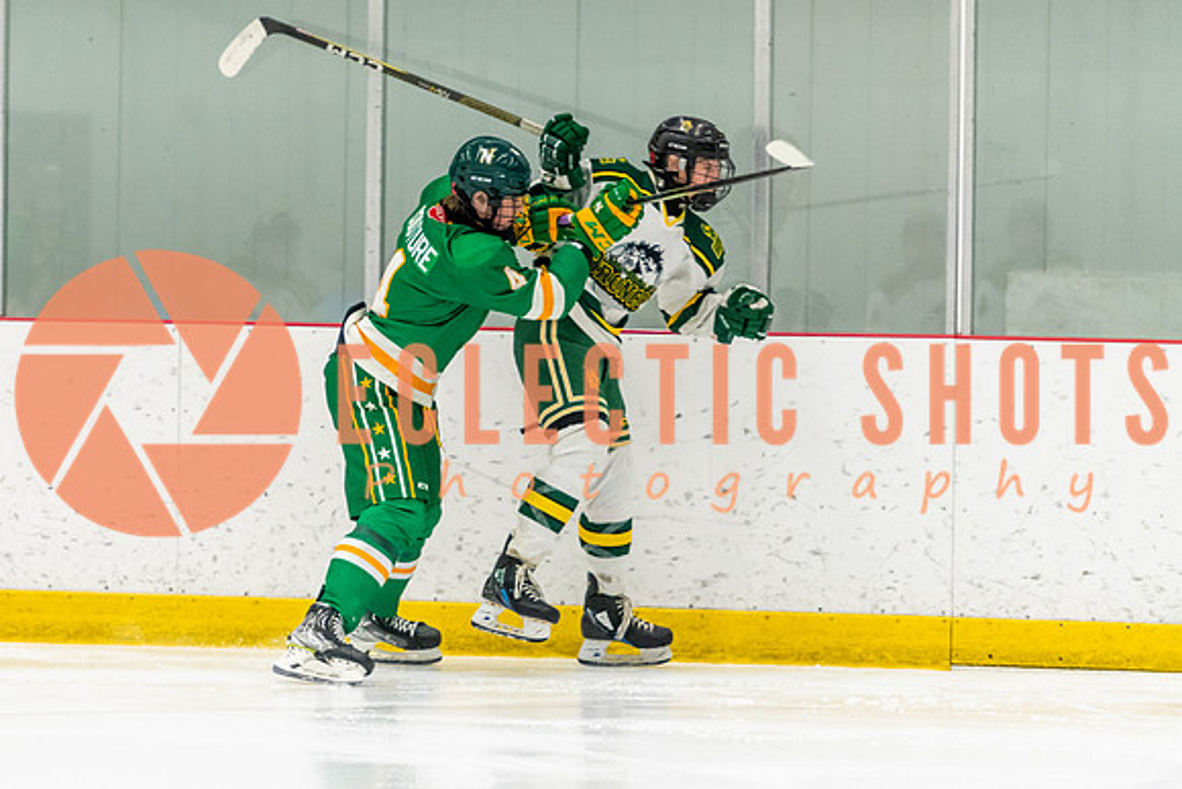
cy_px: 363
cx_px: 331
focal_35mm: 263
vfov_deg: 5.2
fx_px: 8632
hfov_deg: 7.8
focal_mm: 180
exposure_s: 1/800
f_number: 2.8
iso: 3200
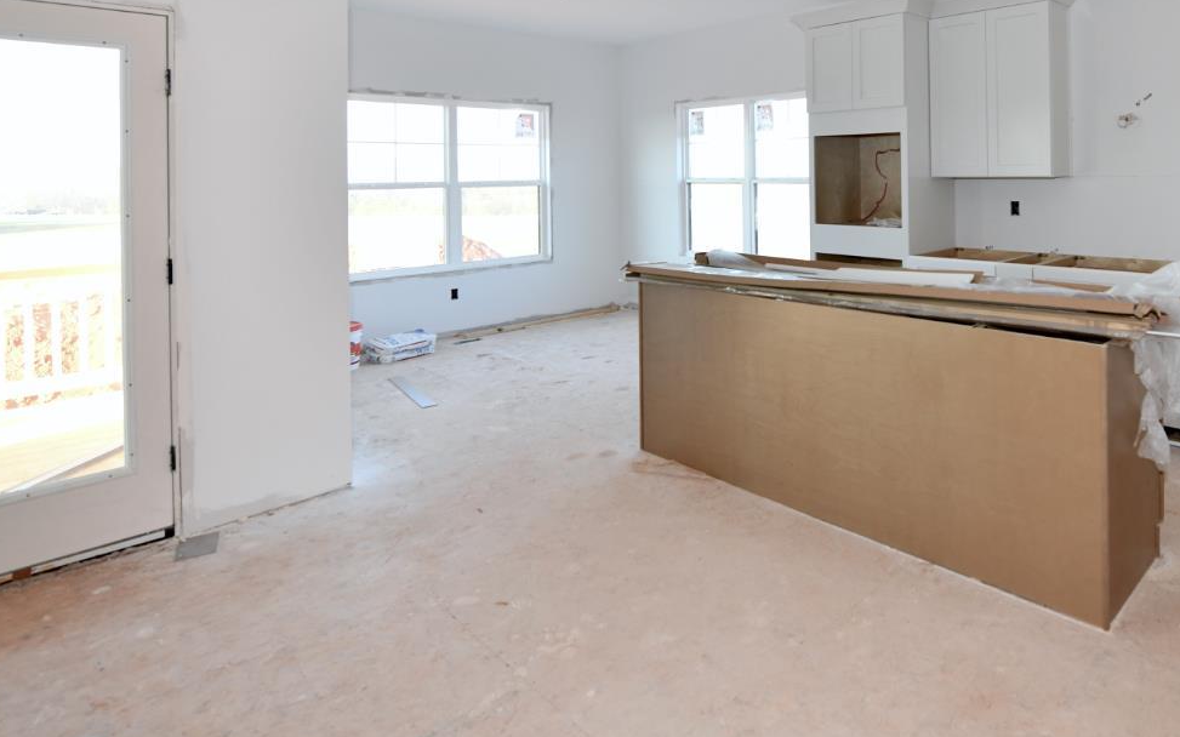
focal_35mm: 22
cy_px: 172
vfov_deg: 52.3
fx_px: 707
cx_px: 800
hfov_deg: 76.7
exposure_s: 1/125
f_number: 4.5
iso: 800
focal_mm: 14
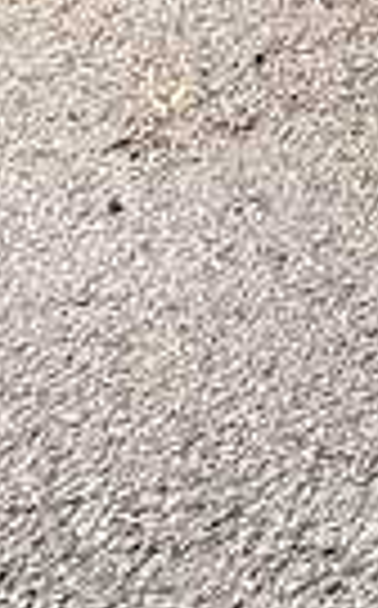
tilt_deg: -4.6
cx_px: 1706
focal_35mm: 193
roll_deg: -2.0
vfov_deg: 8.2
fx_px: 3191
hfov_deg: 5.5
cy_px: -1545
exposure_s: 1/1855
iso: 100
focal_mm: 6.76
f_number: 1.78
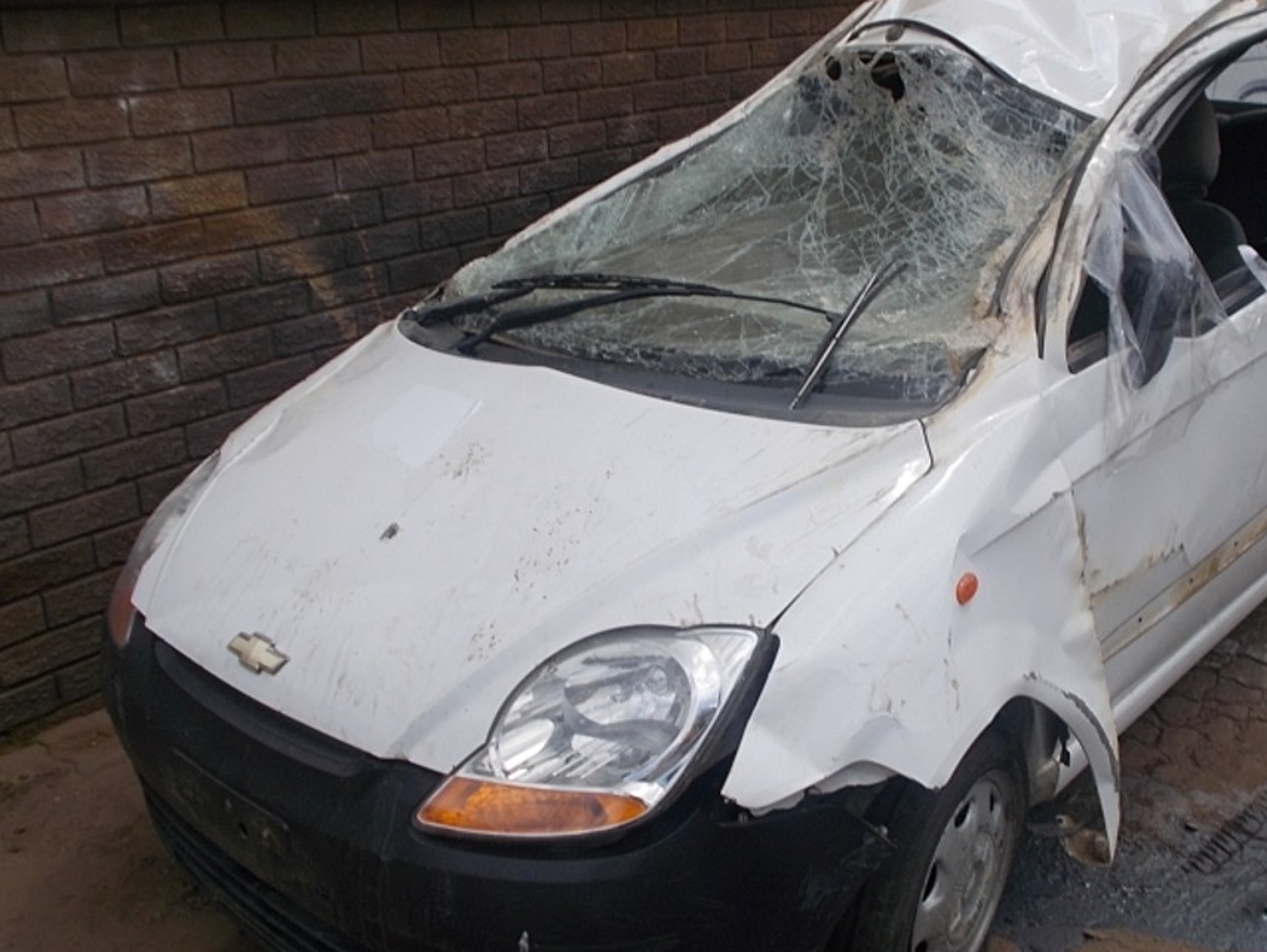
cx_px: 795
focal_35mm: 37
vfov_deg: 38.7
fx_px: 1355
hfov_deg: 49.6
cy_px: 457
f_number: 8
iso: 80
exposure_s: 1/200
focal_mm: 4.6
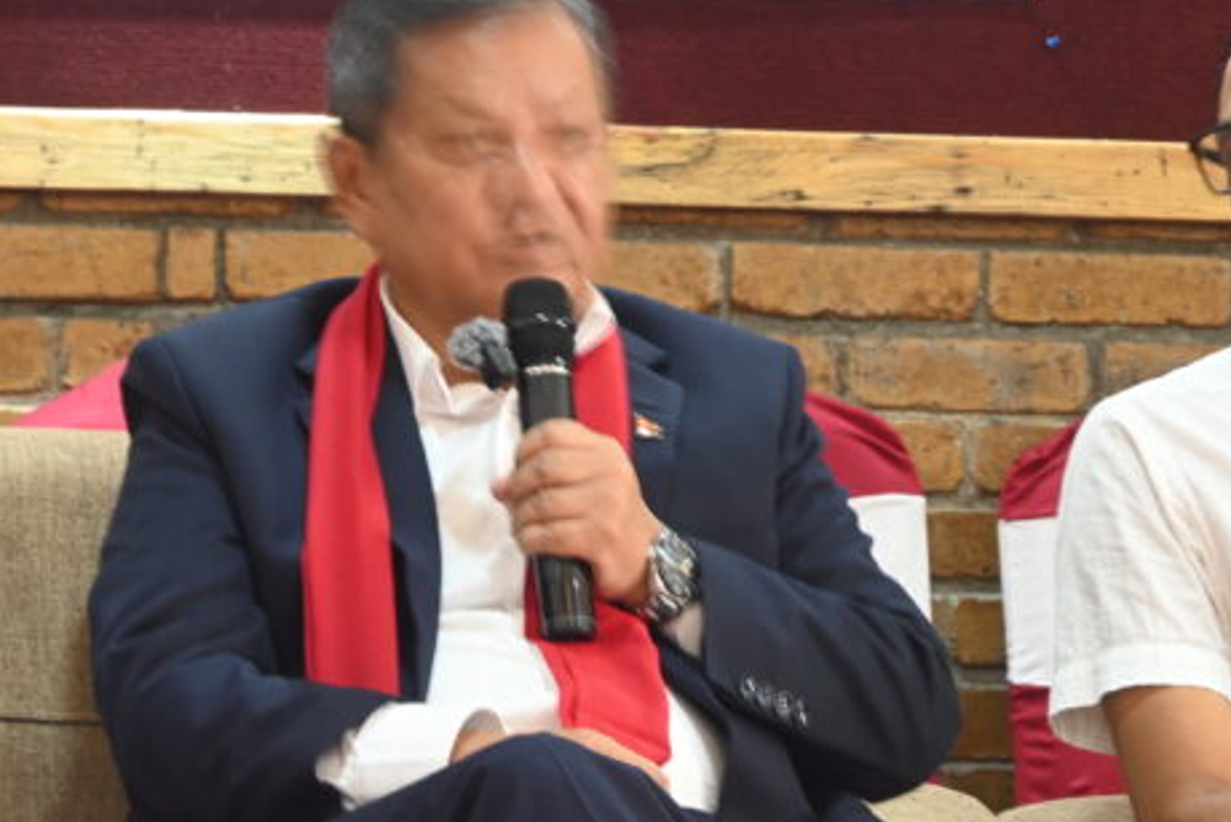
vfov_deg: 8.2
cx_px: 508
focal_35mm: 167
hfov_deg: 12.3
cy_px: 256
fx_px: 5712
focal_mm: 50
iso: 125
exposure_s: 1/2
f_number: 6.3
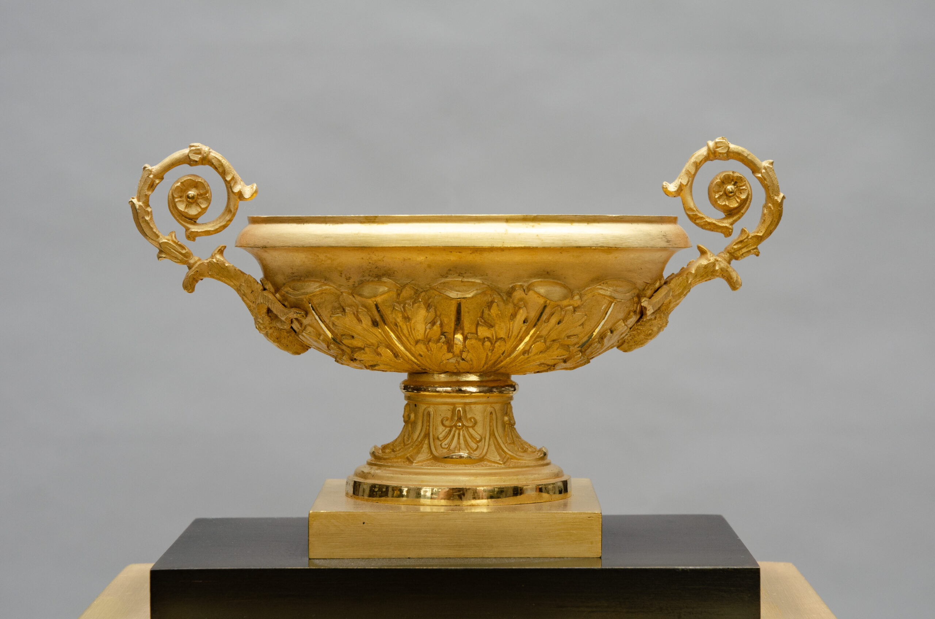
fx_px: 1944
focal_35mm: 75
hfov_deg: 27.0
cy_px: 310
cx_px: 468
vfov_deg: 18.1
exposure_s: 1/125
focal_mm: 50
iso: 200
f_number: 8
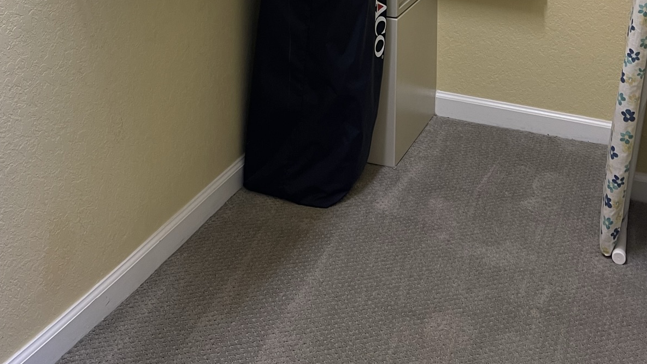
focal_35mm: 49
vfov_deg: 21.3
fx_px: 841
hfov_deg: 42.1
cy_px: -154
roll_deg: -0.1
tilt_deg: -5.7
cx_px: 318
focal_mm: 5.1
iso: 80
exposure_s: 1/60
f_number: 1.6
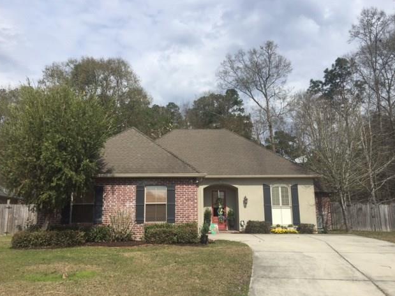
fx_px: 342
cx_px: 198
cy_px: 152
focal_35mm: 30
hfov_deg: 60.0
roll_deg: -0.5
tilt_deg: +10.6
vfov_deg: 46.8
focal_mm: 4.15
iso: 32
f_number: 2.2
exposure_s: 1/2475
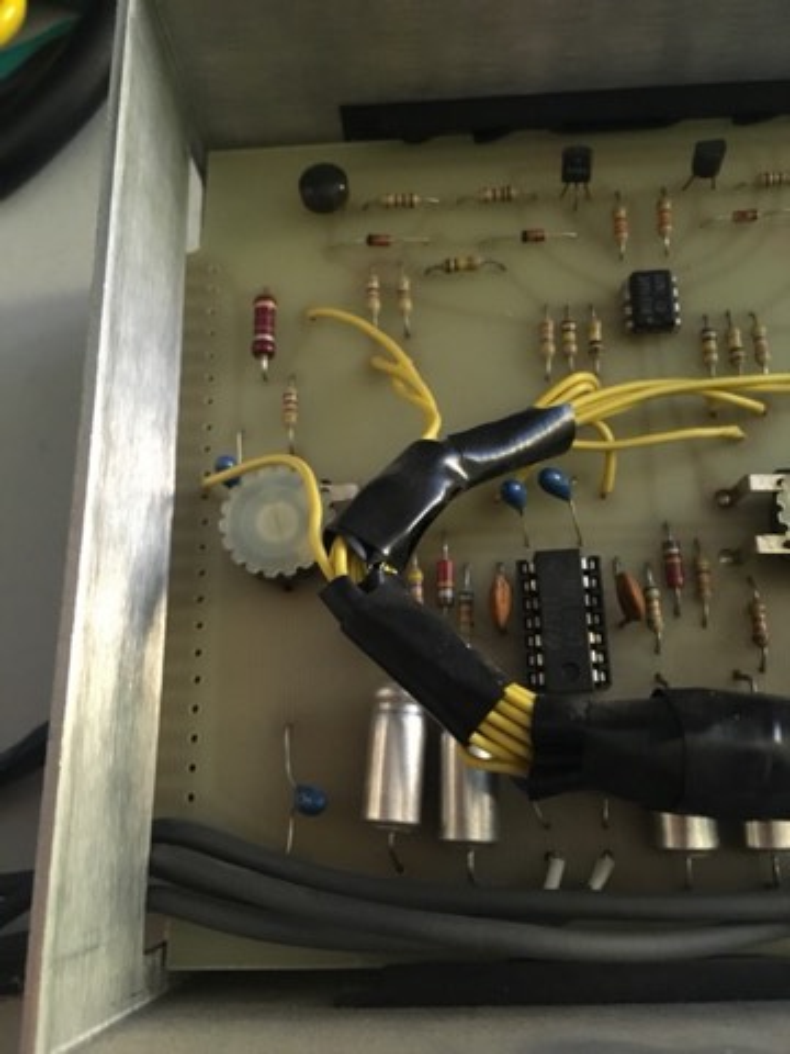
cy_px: 527
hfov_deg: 48.2
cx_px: 395
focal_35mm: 29
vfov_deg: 61.7
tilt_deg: -74.2
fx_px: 882
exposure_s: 1/15
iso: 250
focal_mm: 4.15
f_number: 2.2
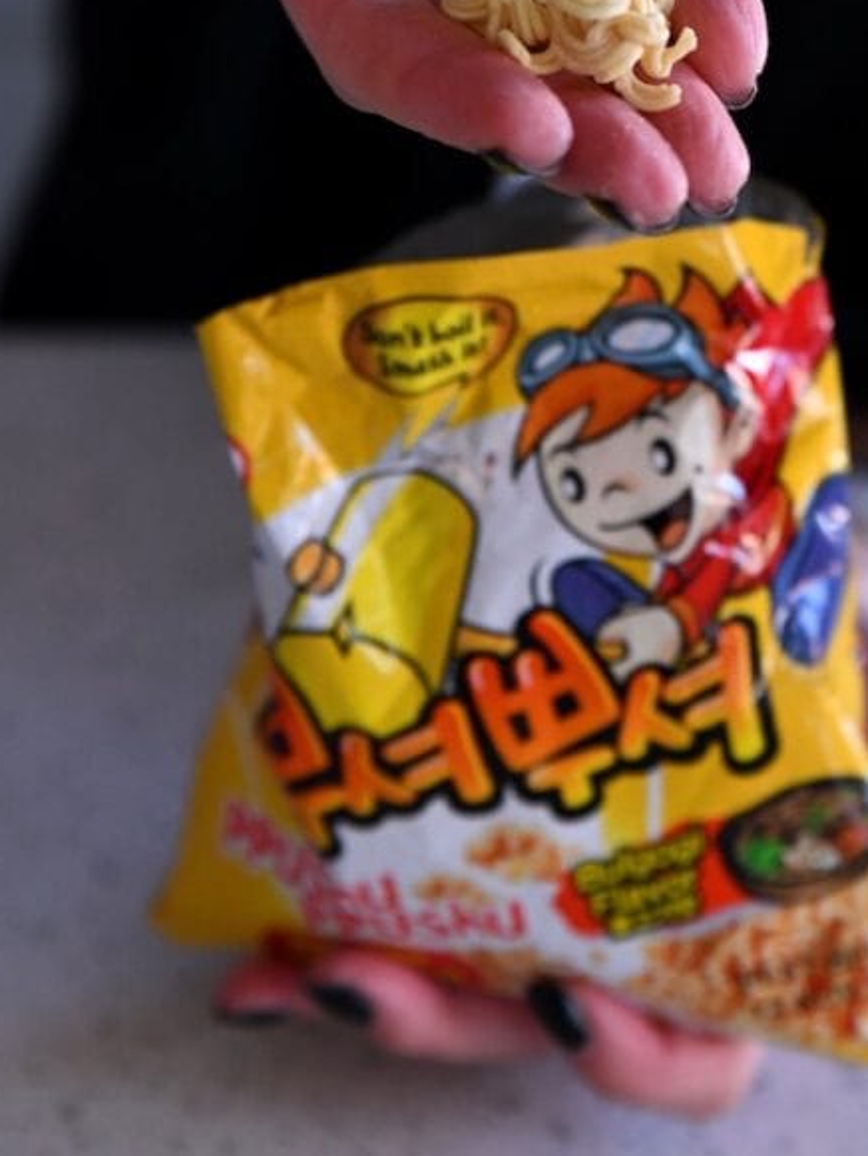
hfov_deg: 14.0
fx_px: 3509
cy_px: 245
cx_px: 652
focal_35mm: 105
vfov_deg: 18.6
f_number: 4
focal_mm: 62
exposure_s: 1/200
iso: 2500
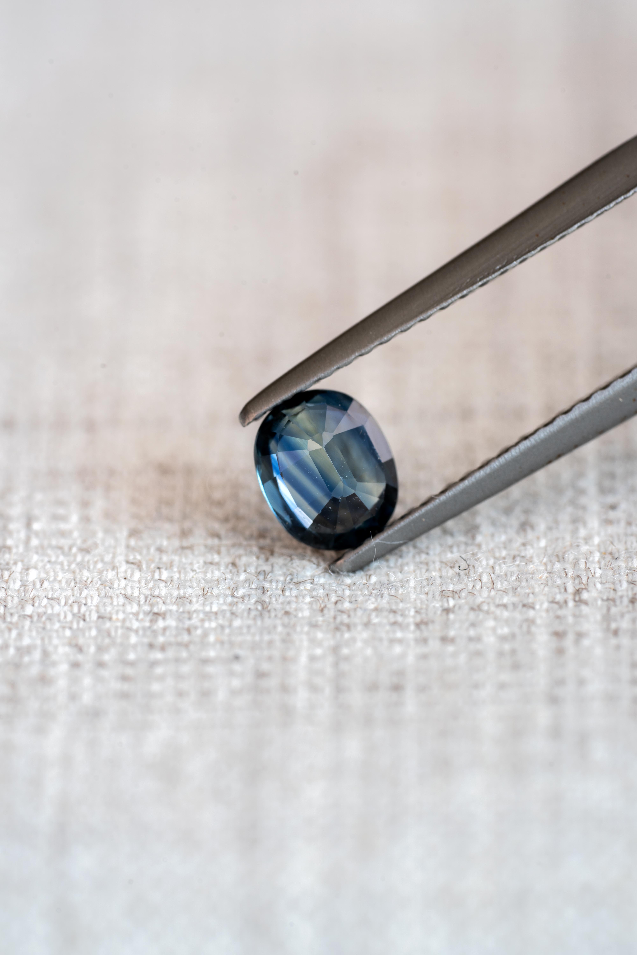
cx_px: 318
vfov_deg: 22.6
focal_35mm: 90
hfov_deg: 15.2
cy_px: 478
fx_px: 2389
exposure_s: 1/8
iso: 100
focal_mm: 90
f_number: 8
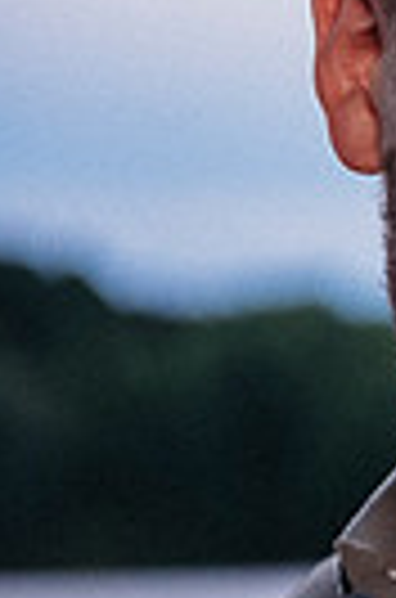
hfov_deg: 4.3
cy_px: 492
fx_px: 5075
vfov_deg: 6.7
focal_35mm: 306
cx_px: 1224
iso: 200
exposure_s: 1/200
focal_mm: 70
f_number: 2.8
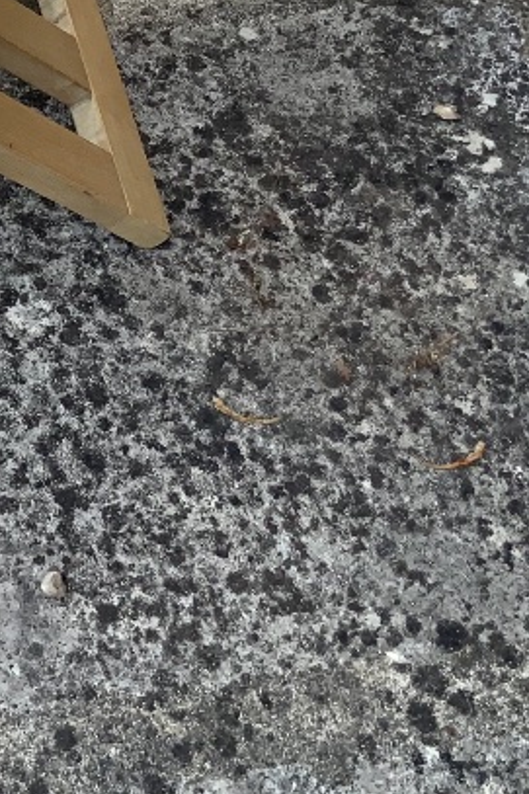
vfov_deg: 21.8
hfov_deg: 14.8
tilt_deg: -50.0
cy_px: -43
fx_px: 1963
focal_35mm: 89
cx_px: -111
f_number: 1.8
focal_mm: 3
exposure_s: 1/461
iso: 16
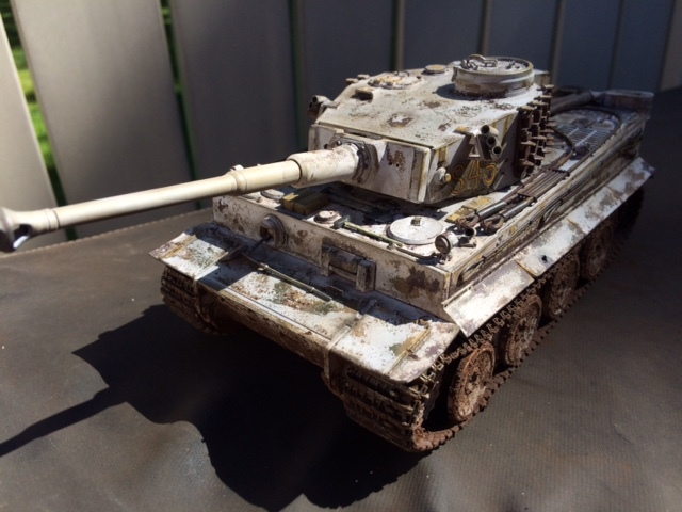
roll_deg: +0.9
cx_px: 341
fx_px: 571
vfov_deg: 48.2
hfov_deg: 61.7
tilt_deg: -29.2
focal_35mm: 29
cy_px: 256
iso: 32
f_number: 2.2
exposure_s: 1/1786
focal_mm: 4.15
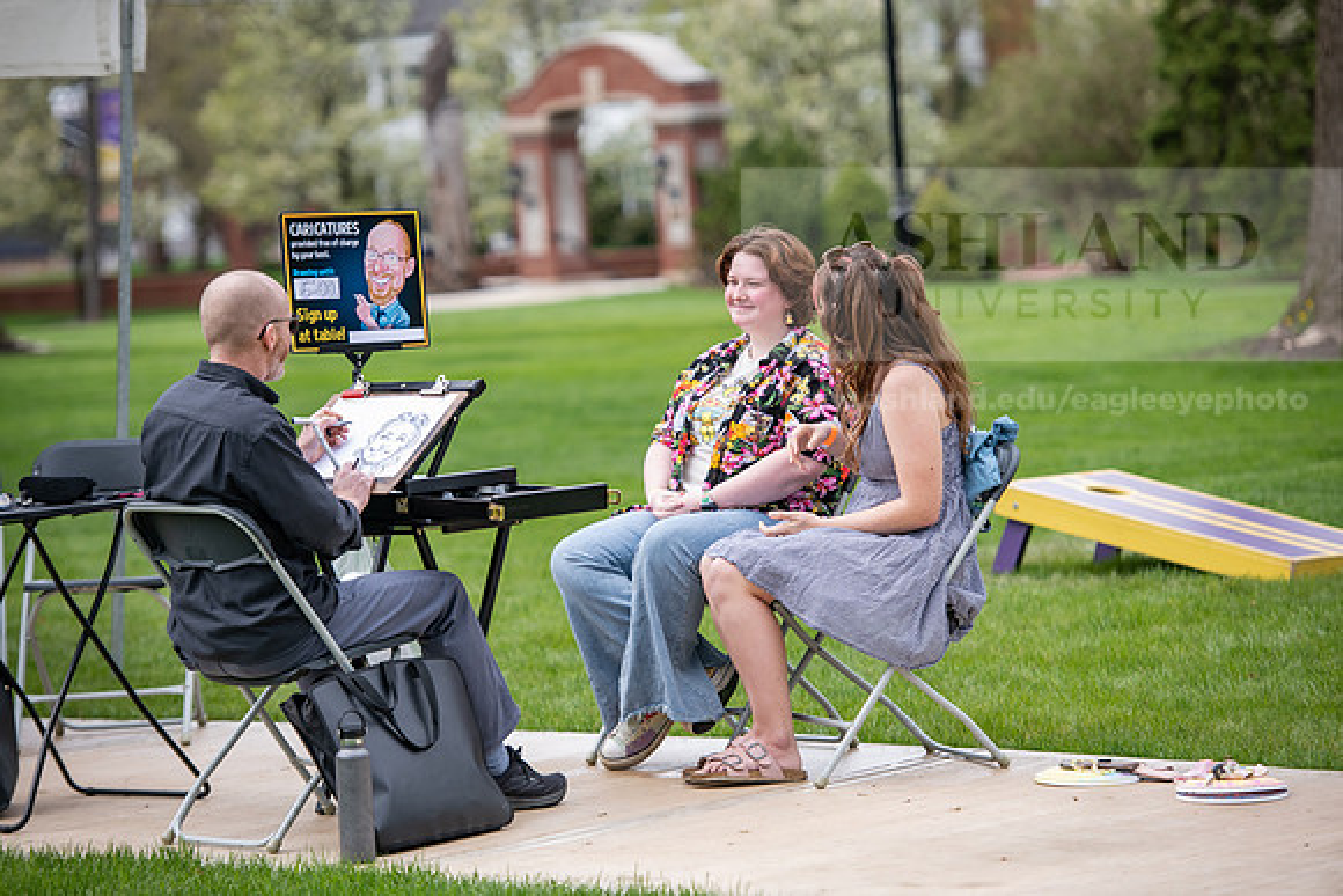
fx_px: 5224
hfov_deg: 14.7
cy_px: 448
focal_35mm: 140
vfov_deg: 9.8
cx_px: 672
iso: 160
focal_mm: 140
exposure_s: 1/640
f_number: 3.5
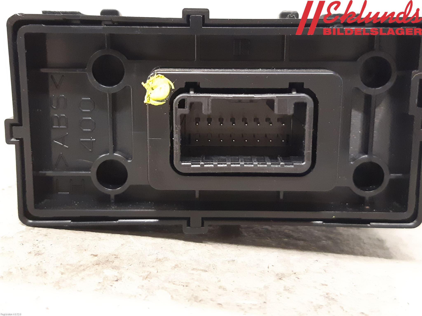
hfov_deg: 67.3
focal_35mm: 26
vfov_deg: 53.1
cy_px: 158
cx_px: 211
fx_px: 317
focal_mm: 3.93
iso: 400
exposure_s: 1/24
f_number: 1.7
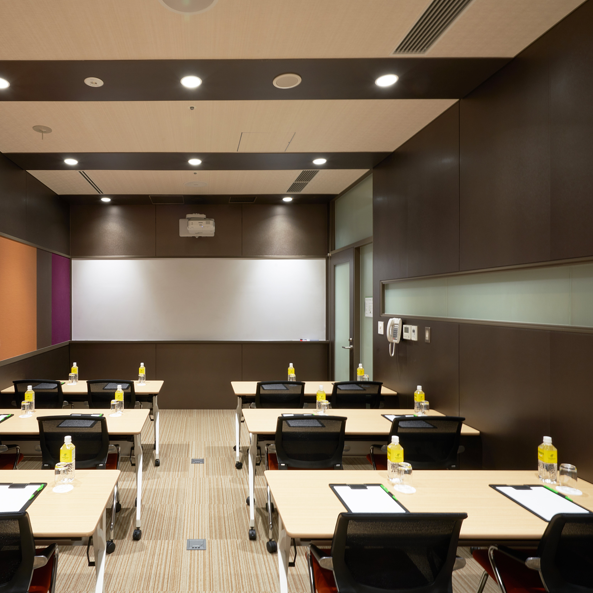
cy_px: 292
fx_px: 407
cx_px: 197
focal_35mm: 21
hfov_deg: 70.1
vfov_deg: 72.1
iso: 100
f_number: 22
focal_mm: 16
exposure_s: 2.5
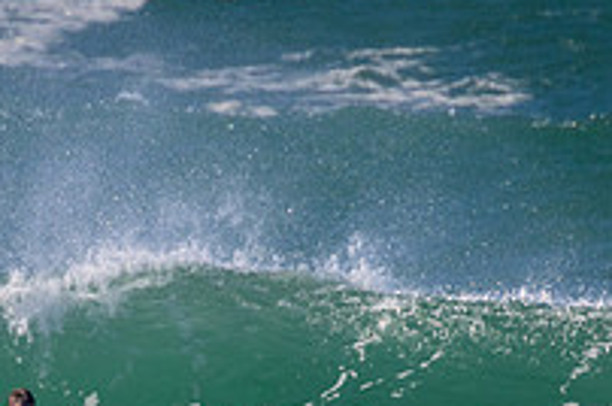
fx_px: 39071
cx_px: 118
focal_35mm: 2302
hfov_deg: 0.9
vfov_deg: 0.6
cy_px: 529
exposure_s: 1/2000
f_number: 11
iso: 1400
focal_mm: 800
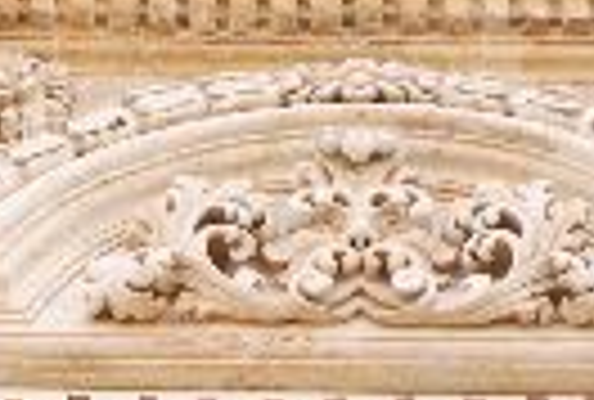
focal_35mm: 417
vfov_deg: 3.3
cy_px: 1099
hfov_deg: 4.9
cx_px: 382
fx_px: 6904
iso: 200
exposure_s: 1/100
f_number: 5
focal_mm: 46
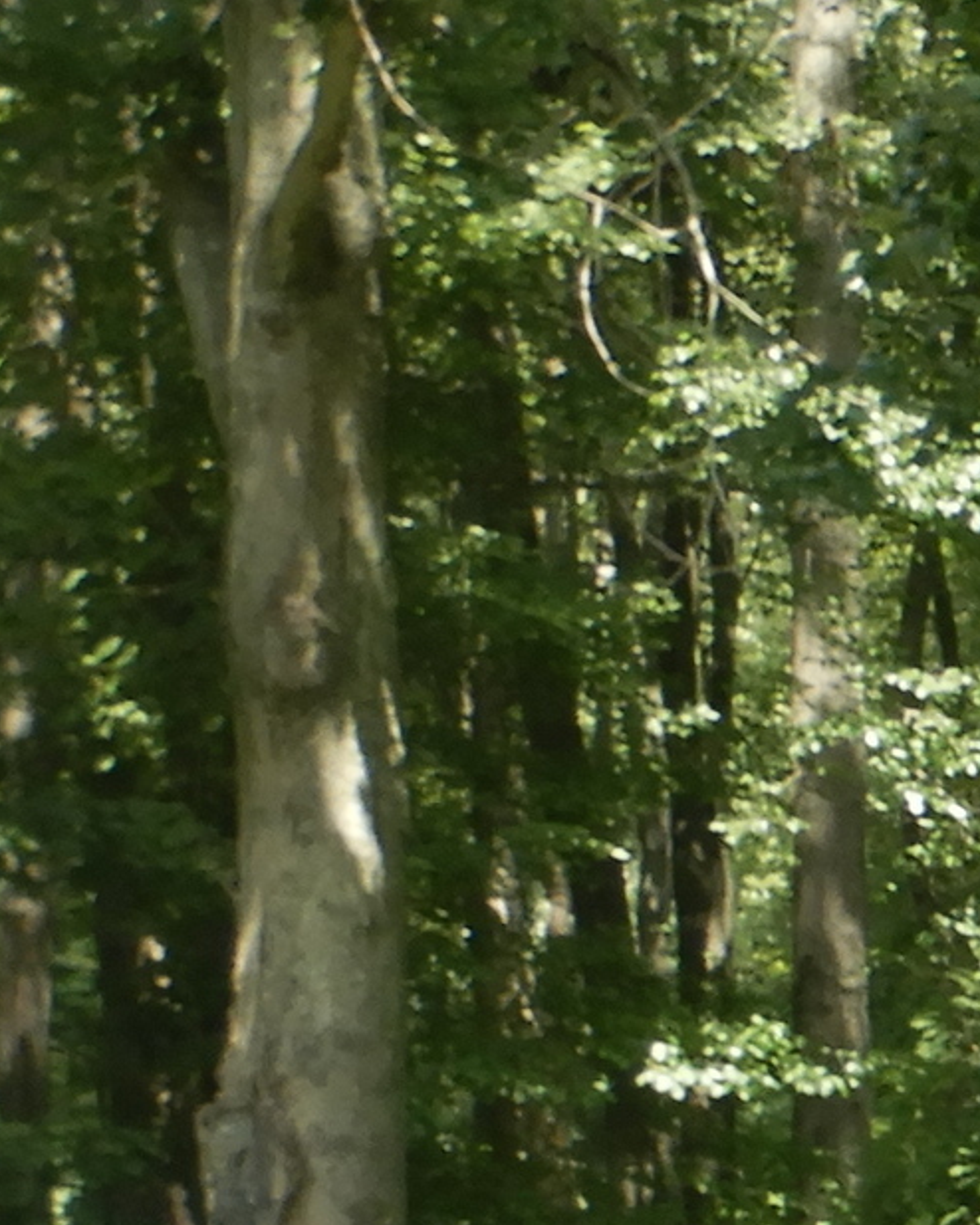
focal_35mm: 165
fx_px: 5985
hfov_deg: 8.4
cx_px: 2581
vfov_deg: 11.1
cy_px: 1950
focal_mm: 6.1
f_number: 4.2
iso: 125
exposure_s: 1/100
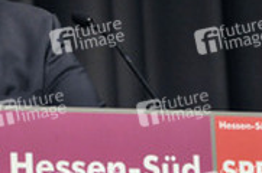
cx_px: 48
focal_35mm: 366
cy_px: 1
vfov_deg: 3.7
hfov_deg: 5.6
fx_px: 2659
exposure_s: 1/125
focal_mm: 98
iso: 2000
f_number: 7.1
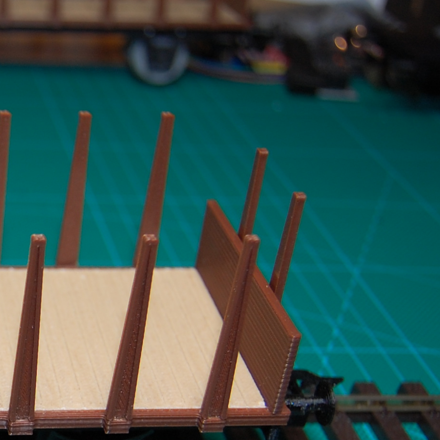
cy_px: 380
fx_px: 1079
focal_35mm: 75
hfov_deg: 20.9
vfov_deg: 22.6
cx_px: -140
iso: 220
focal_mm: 18
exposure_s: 1/60
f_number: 3.5
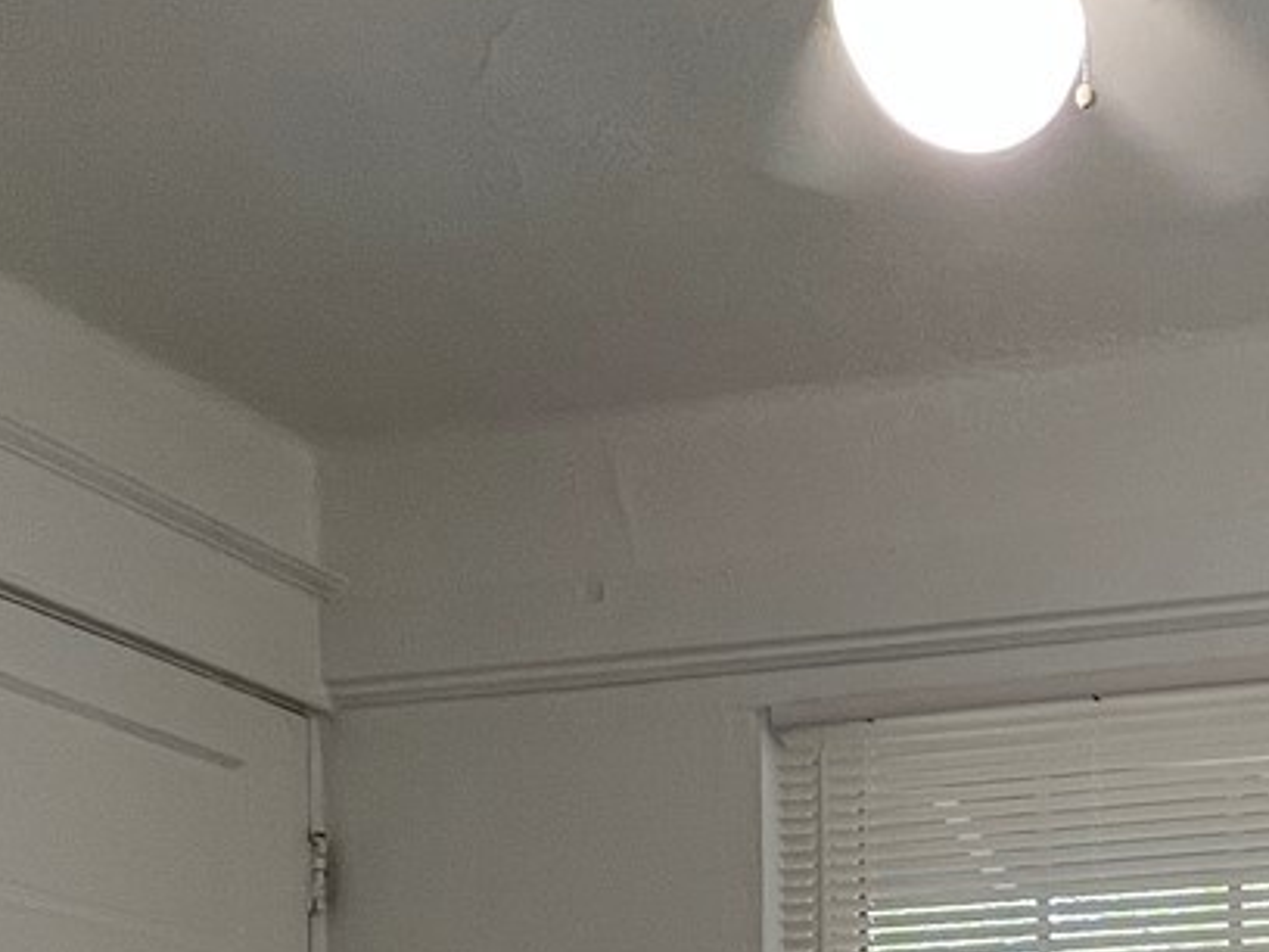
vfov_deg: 23.4
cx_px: 1493
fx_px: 1870
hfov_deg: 31.8
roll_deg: +0.3
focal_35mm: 51
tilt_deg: +0.2
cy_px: 1391
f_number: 1.8
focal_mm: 1.57
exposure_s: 1/120
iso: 160
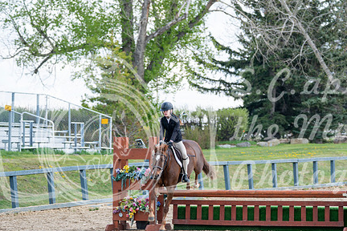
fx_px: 2120
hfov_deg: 9.4
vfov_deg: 6.2
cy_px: 131
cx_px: 216
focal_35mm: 220
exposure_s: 1/200
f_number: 5.6
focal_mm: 164
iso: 125
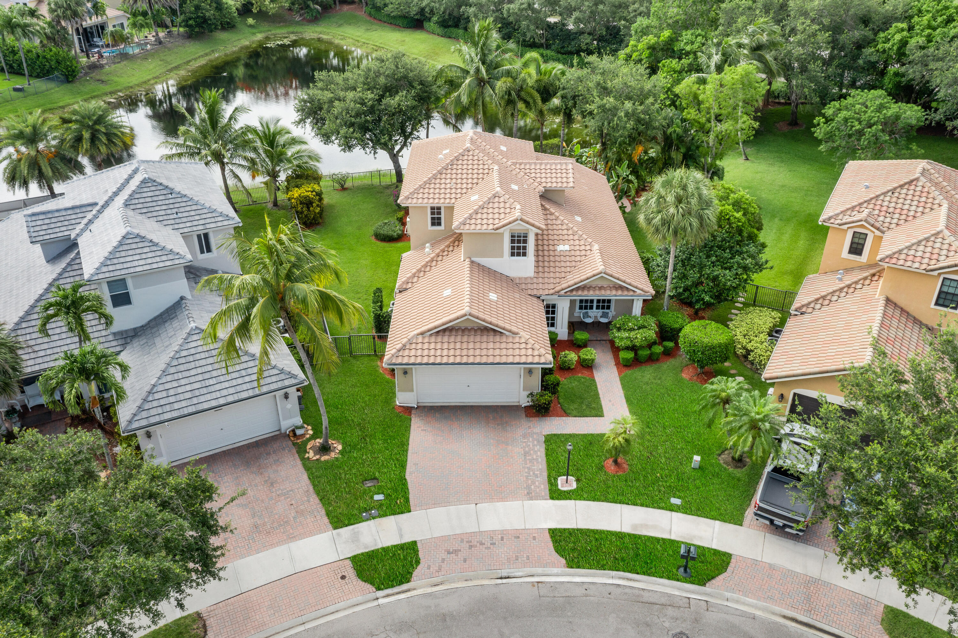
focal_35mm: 28
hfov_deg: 65.5
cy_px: 319
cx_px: 479
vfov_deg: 46.4
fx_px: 745
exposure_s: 1/160
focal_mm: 10.26
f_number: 6.3
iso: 100
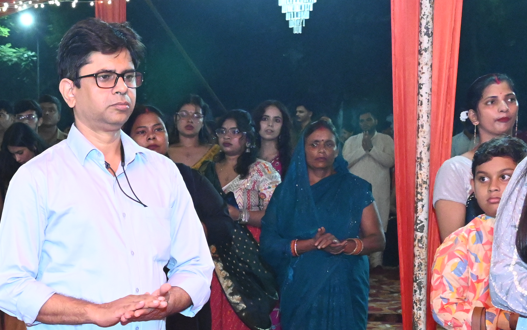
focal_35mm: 90
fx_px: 1290
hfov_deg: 21.9
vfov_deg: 14.3
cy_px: 348
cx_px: -43
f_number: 7.1
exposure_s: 1/125
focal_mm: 24.5
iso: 6400
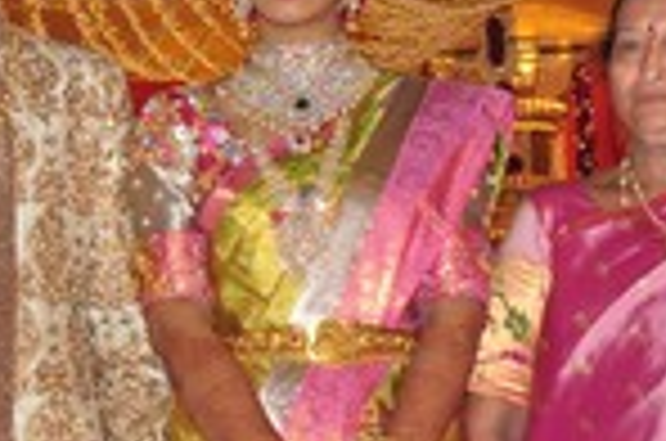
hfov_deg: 10.0
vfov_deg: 6.8
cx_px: -342
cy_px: 484
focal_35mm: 199
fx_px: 3674
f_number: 6.3
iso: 200
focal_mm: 28
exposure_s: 1/125
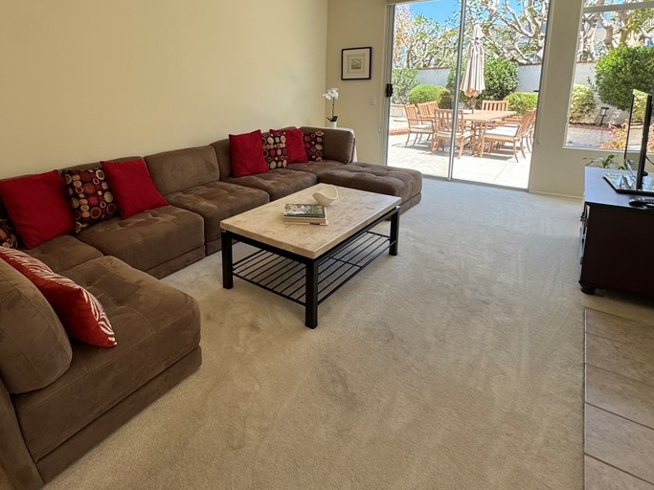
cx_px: 243
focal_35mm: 21
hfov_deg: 77.5
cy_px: 150
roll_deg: +0.4
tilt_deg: -10.4
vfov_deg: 61.3
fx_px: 397
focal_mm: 2.22
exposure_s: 1/99
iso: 40
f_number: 2.2
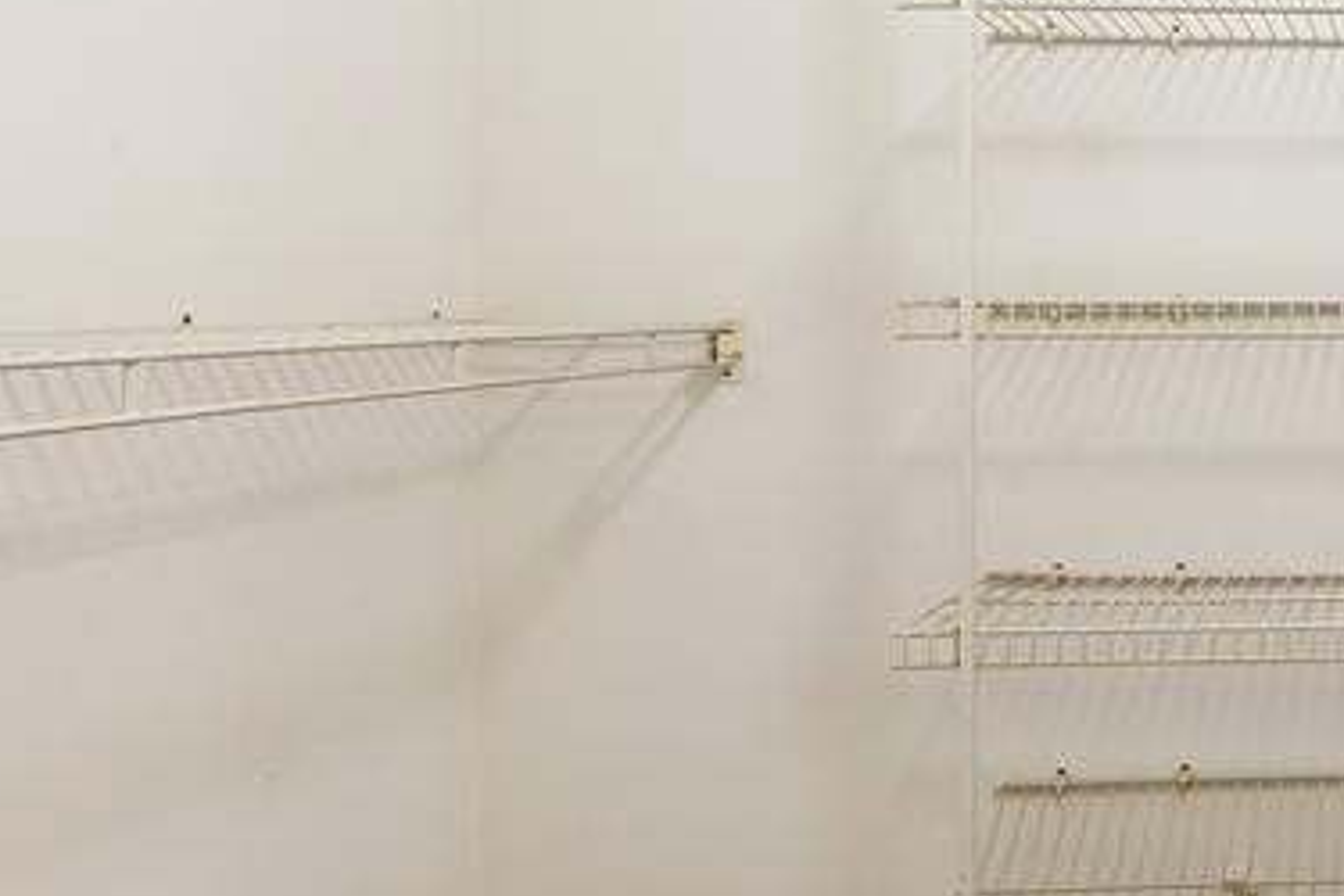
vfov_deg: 36.4
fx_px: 1344
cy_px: 280
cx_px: 1495
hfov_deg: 41.6
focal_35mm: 36
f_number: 11
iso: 100
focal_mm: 15
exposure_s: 1.3
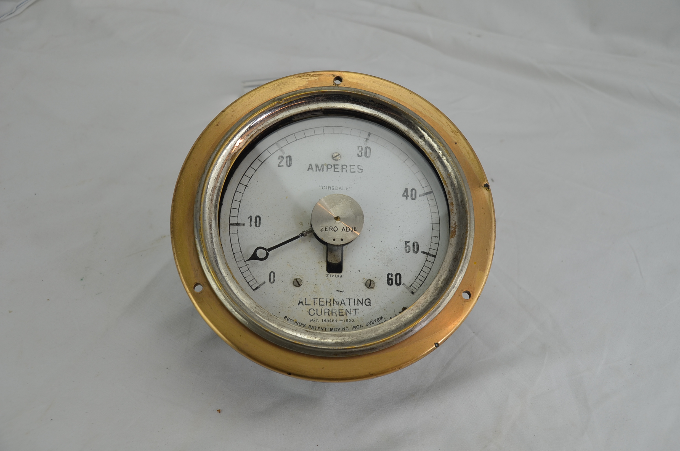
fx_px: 905
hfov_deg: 41.2
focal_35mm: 48
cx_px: 340
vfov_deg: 28.0
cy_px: 226
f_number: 5.6
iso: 220
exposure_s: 1/125
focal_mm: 32
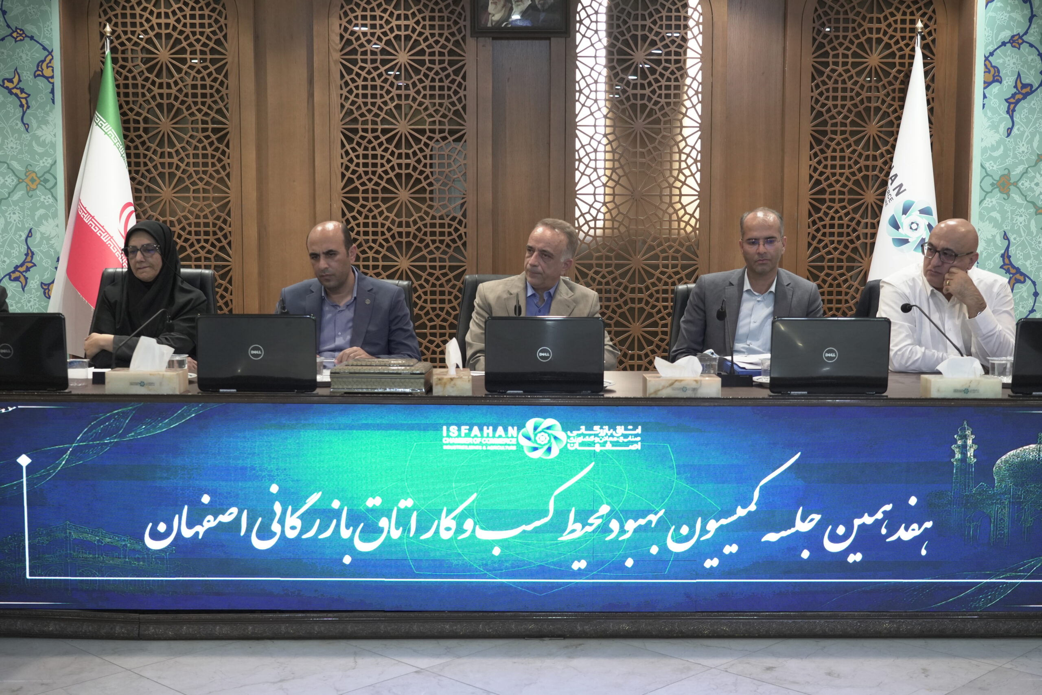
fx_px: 1331
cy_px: 348
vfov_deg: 29.2
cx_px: 521
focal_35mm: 46
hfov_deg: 42.7
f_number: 4.5
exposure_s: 1/125
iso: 2500
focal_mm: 46
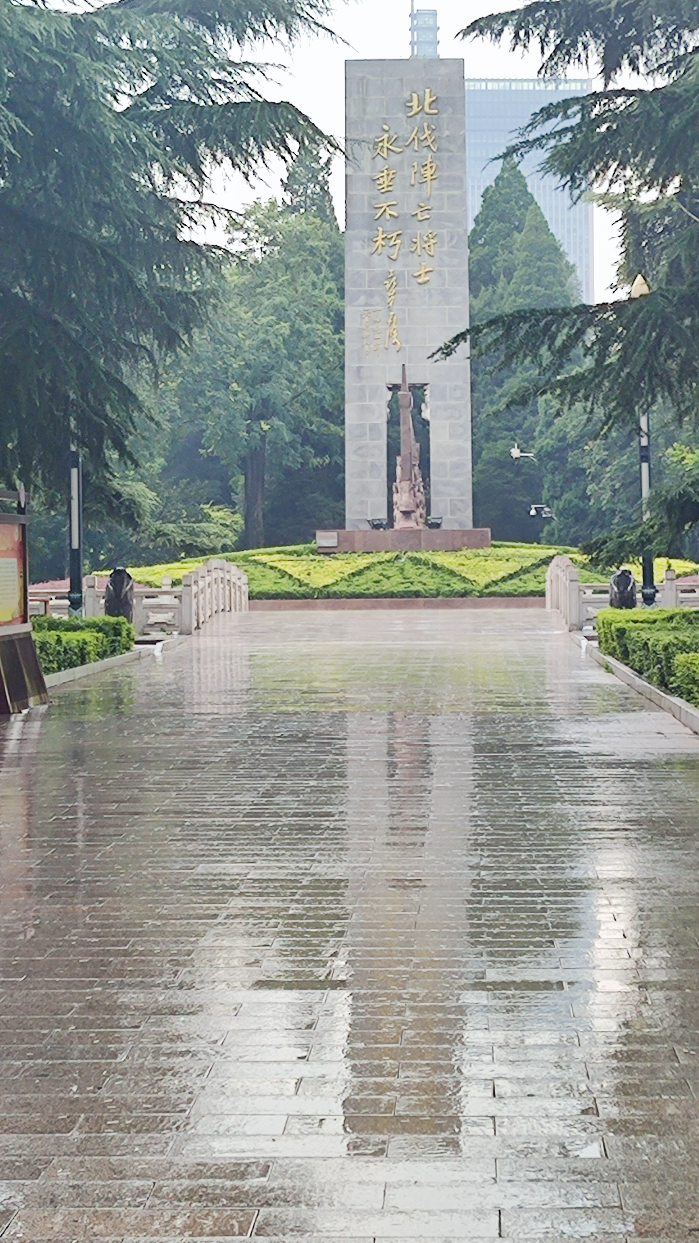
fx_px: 923
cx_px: 412
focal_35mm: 28
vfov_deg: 67.9
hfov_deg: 41.3
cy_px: 633
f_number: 1.79
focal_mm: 4.71
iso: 50
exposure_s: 1/101
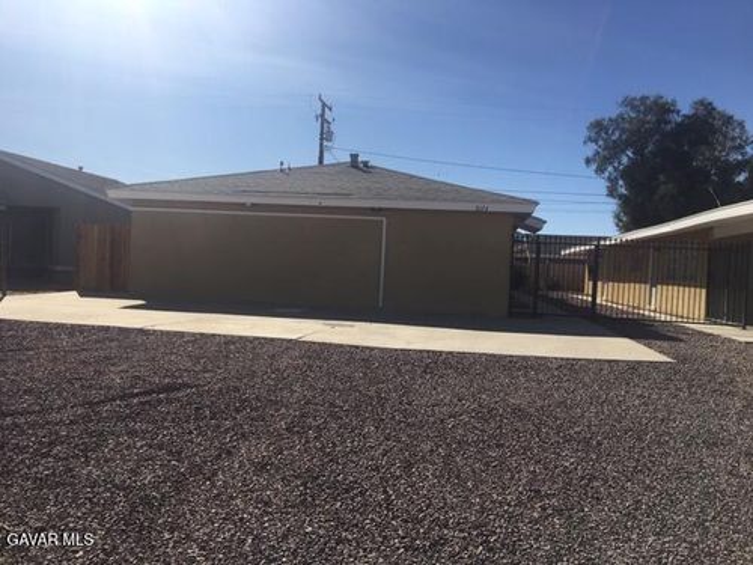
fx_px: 631
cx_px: 376
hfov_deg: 61.7
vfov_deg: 48.2
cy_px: 282
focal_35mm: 29
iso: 25
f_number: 2.2
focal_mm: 4.15
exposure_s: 1/2959
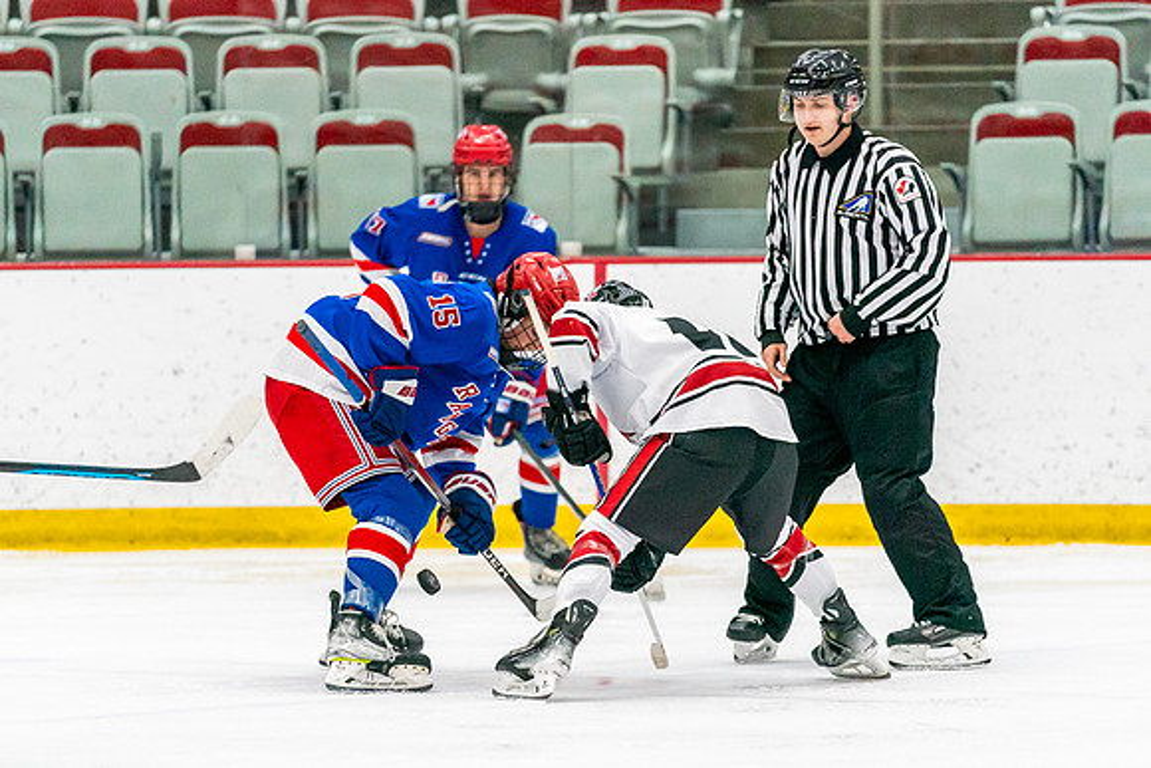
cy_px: 518
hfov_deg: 6.4
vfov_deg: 4.3
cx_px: 551
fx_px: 10292
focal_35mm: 322
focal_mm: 200
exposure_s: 1/1250
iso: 3200
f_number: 2.8
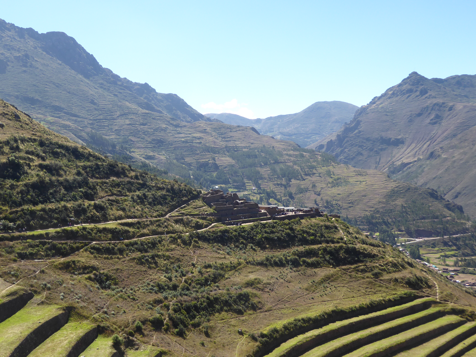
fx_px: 577
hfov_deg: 44.7
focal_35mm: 42
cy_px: 205
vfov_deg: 34.3
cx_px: 206
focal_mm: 6.3
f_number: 3.7
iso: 80
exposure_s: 1/400
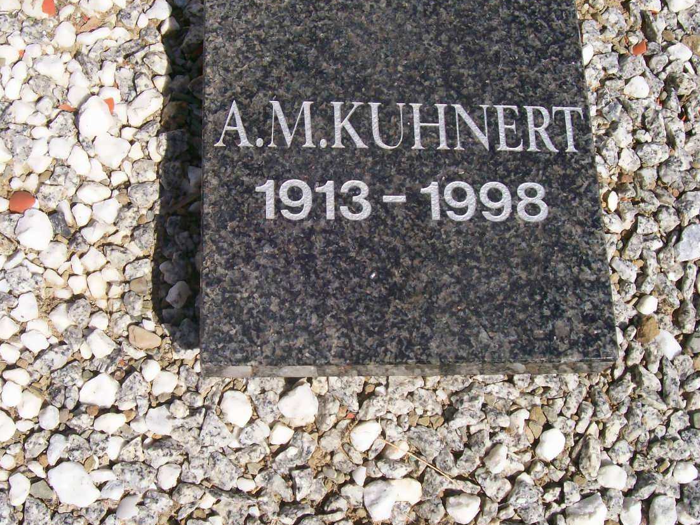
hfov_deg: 38.9
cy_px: 258
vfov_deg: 29.7
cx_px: 330
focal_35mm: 49
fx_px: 991
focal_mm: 7.6
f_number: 5.4
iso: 80
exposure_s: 1/773
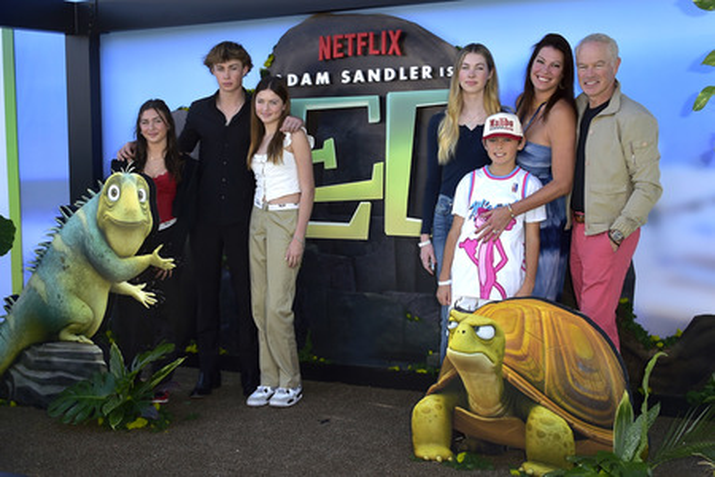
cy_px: 238
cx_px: 358
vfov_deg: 37.9
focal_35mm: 35
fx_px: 695
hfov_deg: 54.4
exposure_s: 1/250
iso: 125
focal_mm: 35
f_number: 7.1
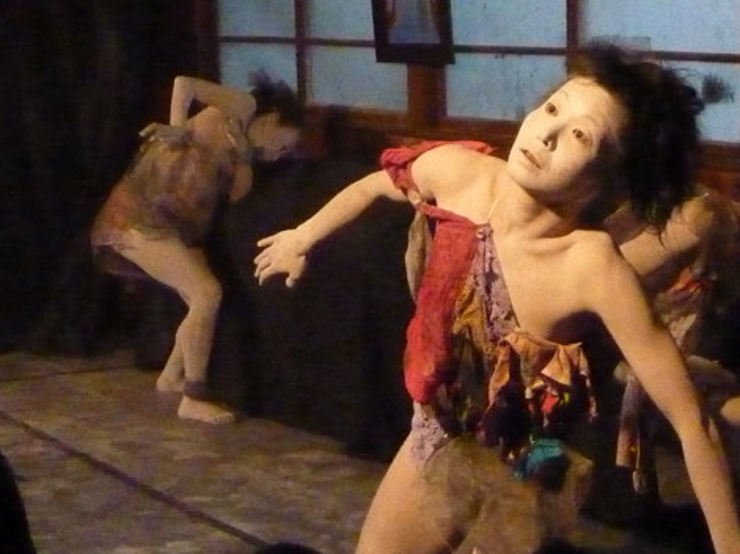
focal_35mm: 85
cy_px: 348
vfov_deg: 17.3
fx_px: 1817
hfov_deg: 23.0
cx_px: 451
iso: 1600
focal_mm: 5.7
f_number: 3.5
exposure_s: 1/30
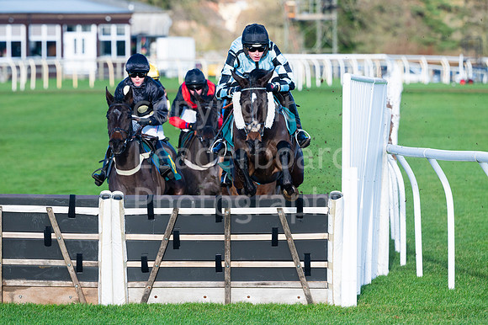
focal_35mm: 263
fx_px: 3561
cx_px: 230
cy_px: 114
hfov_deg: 7.8
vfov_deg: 5.2
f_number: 3.5
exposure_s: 1/3200
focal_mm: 175
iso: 320
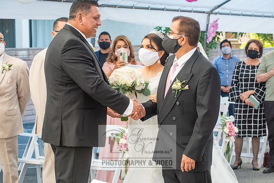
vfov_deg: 12.3
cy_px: 92
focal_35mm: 111
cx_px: 137
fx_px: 846
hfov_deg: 18.4
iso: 640
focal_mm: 102
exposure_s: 1/125
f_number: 7.1
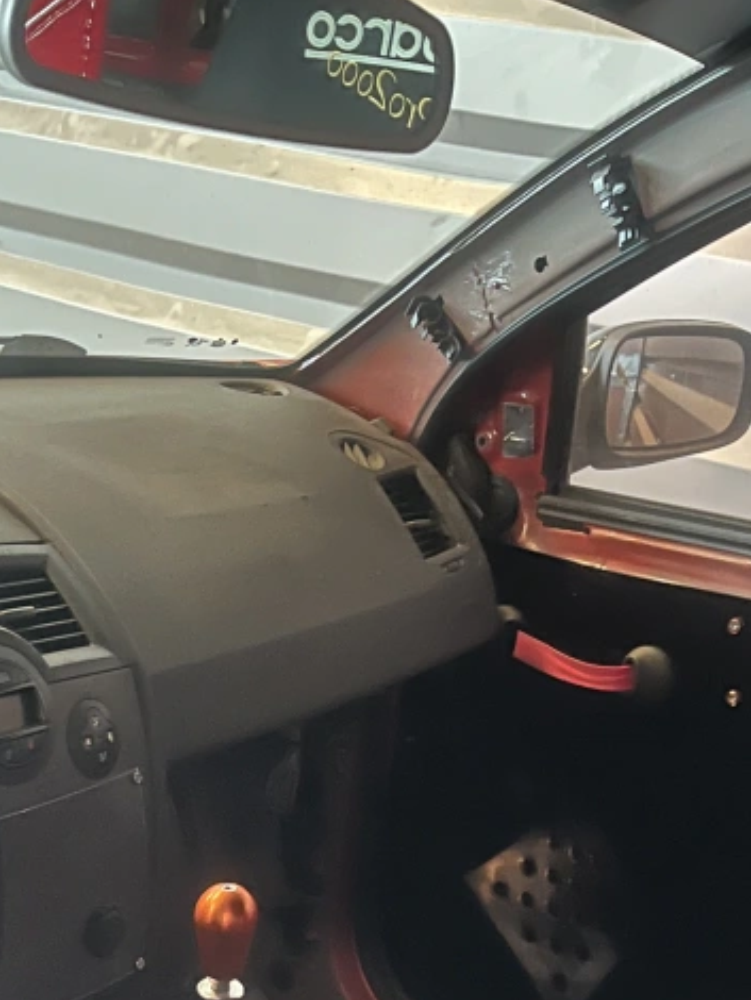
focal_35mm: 59
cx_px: 249
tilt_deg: -34.2
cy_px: 1129
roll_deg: -5.7
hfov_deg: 24.7
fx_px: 1705
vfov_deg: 29.2
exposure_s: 1/26
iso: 1000
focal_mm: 5.1
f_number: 1.6
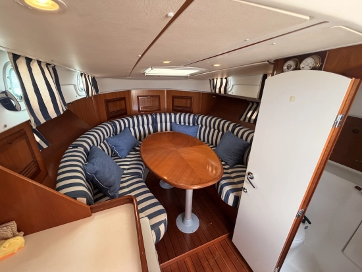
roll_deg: -0.6
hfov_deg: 102.0
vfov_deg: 85.7
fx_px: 146
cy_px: 136
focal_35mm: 14
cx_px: 181
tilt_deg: -21.4
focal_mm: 2.22
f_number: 2.2
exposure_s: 1/108
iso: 320
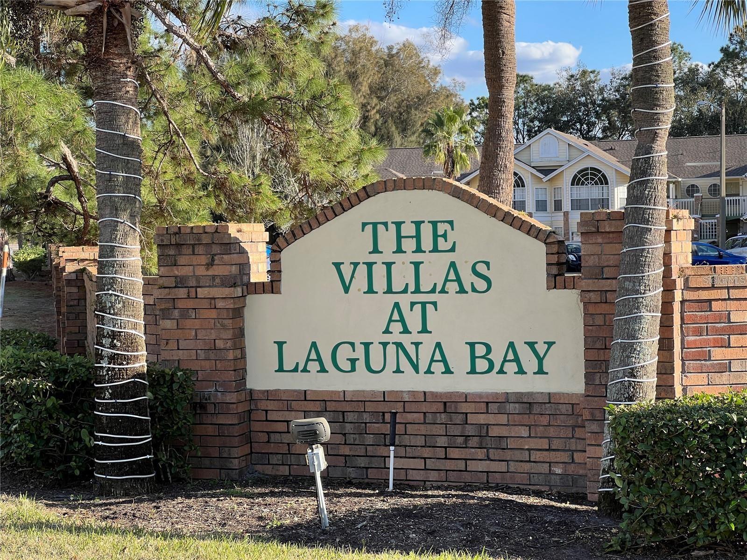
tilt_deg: -2.5
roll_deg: +1.7
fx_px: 1662
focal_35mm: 77
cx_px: 374
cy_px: 280
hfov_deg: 25.3
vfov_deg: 19.1
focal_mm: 9
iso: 32
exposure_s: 1/218
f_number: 2.8
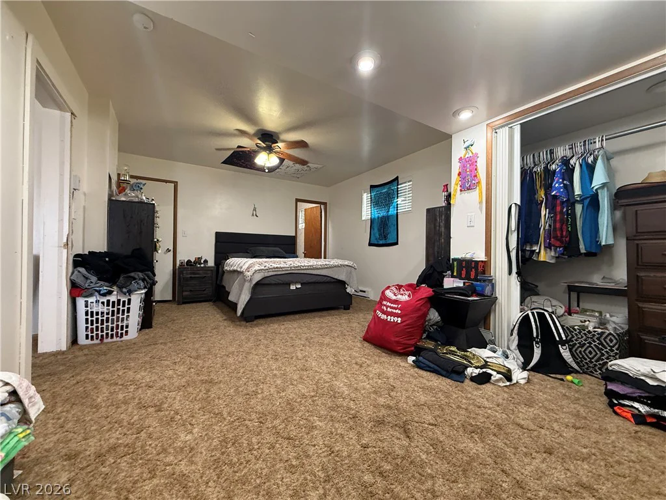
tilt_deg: +0.4
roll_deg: -0.6
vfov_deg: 85.7
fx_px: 269
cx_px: 333
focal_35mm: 14
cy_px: 250
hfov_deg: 102.1
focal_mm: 2.22
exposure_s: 1/60
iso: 320
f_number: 2.2
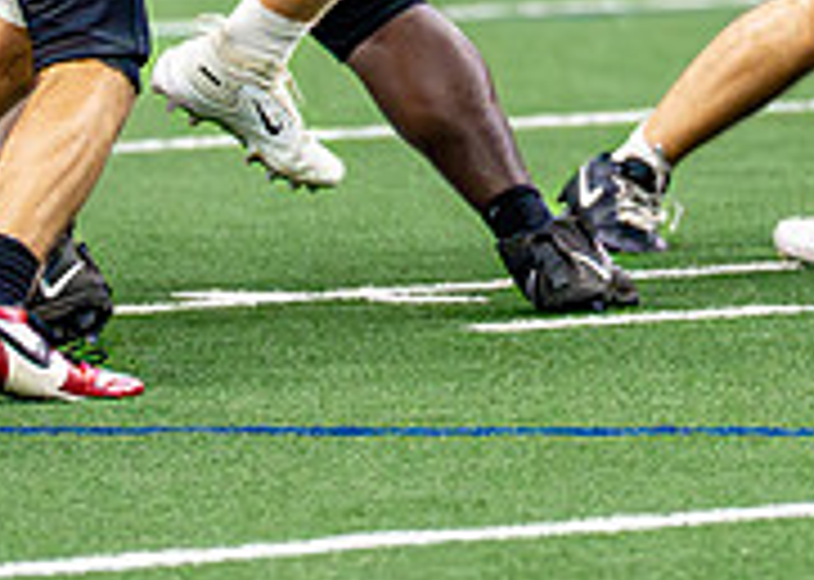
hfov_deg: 2.1
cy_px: -274
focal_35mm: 944
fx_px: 21807
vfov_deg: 1.5
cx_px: 485
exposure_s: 1/2000
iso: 5000
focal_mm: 200
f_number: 2.8
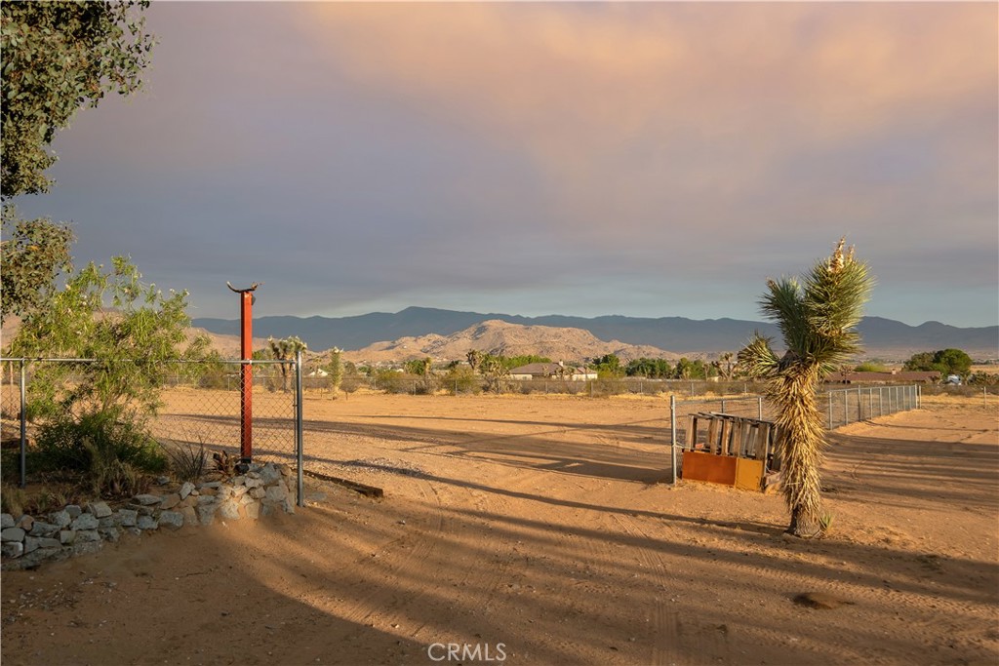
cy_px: 333
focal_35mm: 36
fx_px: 999
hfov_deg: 53.1
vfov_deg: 36.9
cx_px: 500
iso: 160
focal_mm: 24
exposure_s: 1/400
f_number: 7.1
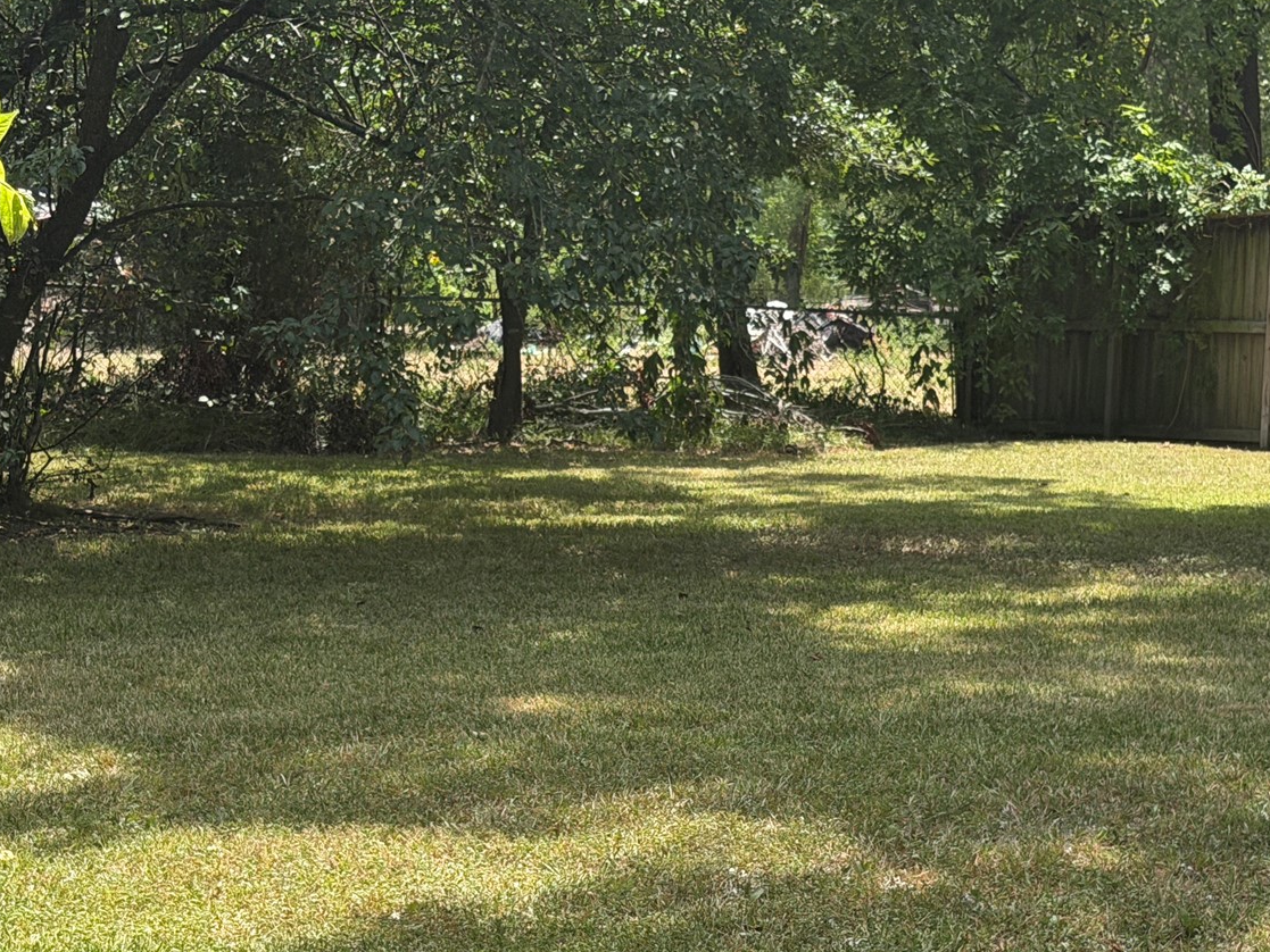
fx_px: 3229
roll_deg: -0.1
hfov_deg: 22.2
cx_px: 739
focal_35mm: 88
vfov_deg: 16.7
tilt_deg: -8.7
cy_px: 680
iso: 64
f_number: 1.78
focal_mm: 6.76
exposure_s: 1/1575
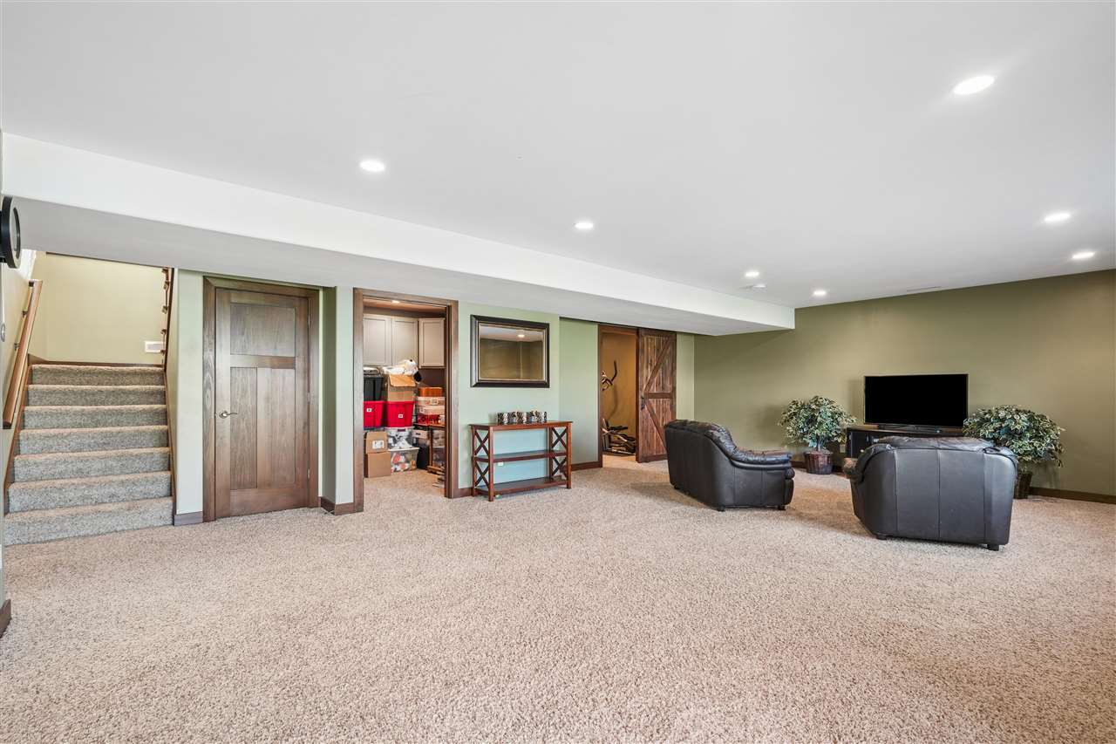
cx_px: 558
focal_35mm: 16
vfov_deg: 73.7
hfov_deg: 96.7
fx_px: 496
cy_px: 372
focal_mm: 16
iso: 400
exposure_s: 1/3.33
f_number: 10
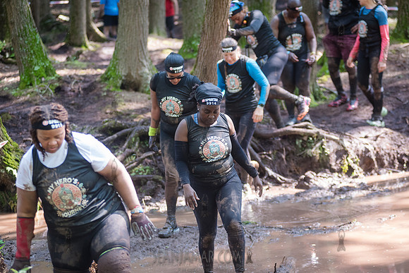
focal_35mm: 116
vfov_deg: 11.9
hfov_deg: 17.7
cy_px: 136
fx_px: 1314
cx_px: 204
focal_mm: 105
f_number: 3.2
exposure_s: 1/400
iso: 1000
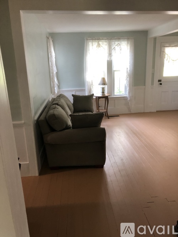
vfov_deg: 63.5
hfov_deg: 49.7
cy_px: 118
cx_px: 89
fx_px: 192
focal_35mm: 28
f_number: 1.8
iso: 40
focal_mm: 3.99
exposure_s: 1/15
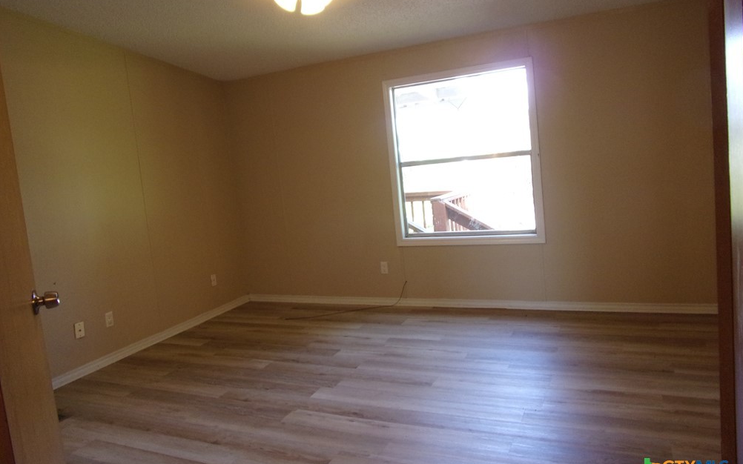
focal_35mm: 26
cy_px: 210
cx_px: 367
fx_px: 526
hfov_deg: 70.4
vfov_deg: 47.5
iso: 150
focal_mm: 4.3
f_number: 3.3
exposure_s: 1/34
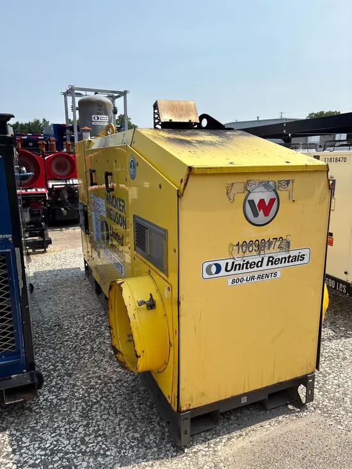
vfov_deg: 67.3
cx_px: 176
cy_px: 234
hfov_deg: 53.1
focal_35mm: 26
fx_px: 352
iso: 50
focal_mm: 5.96
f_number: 1.6
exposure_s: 1/4329
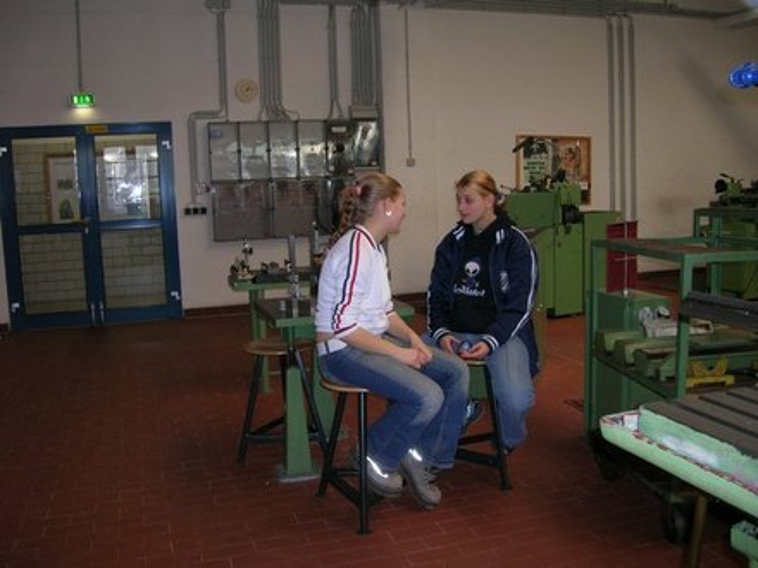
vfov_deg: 41.8
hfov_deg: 54.0
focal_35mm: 34
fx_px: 745
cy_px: 284
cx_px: 379
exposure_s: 1/60.1
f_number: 2.9
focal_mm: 5.7
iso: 104
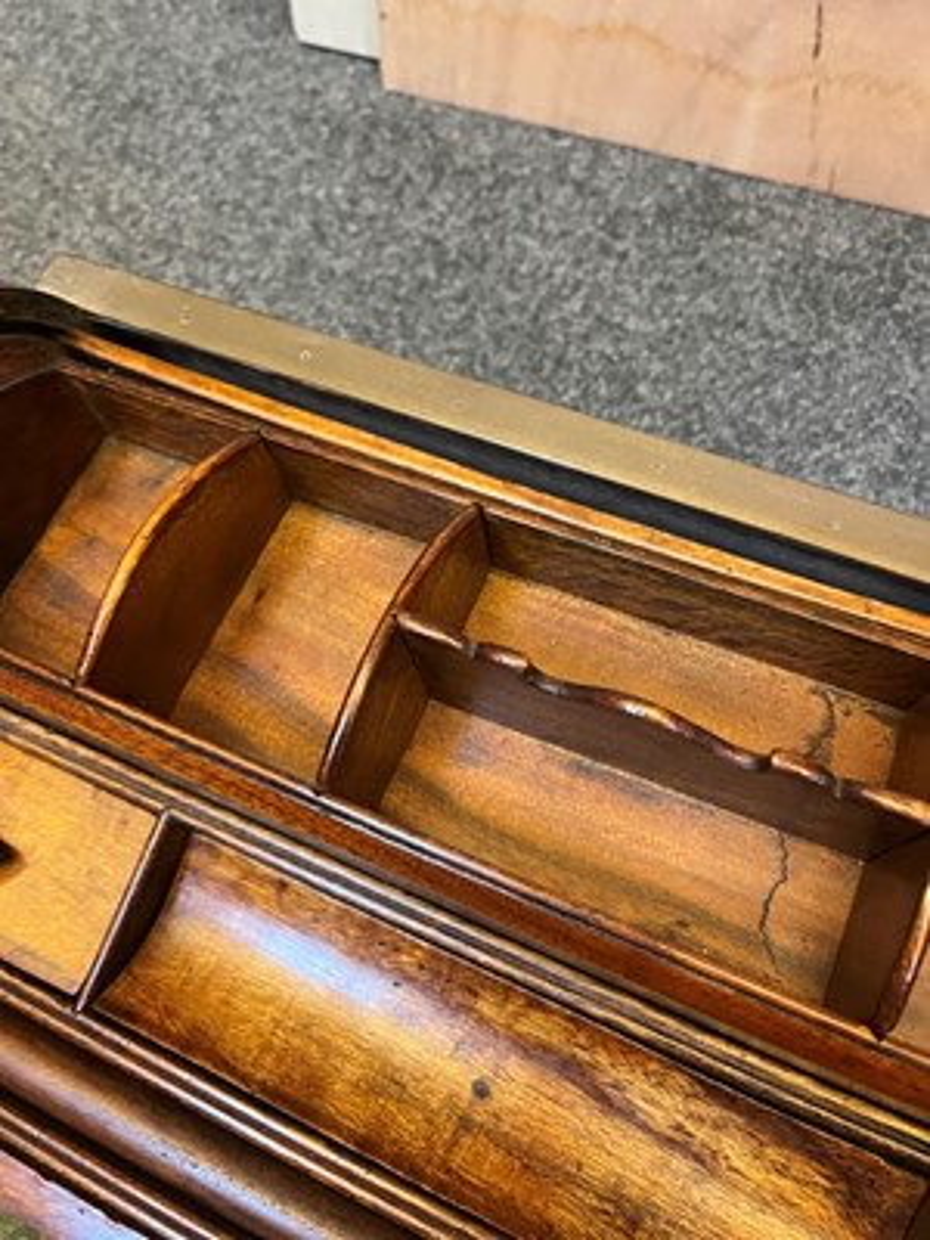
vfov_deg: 67.3
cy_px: 620
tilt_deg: -65.2
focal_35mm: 26
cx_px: 465
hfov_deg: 53.1
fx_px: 931
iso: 400
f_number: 1.6
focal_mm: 5.1
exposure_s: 1/50
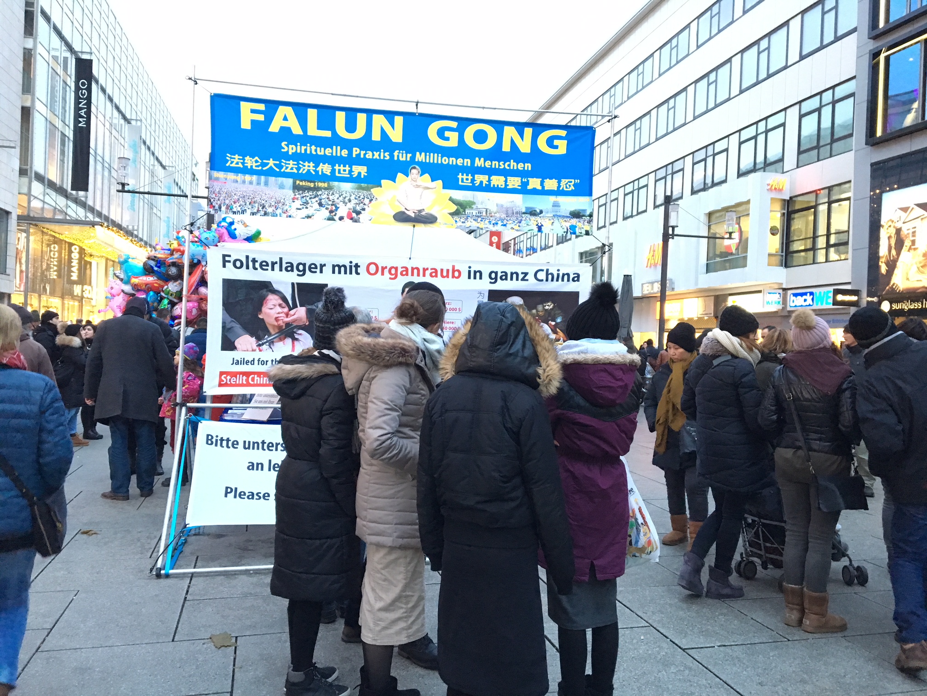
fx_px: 777
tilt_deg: +2.0
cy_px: 348
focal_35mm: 29
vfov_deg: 48.2
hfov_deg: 61.7
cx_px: 464
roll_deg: -1.9
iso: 250
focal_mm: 4.15
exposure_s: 1/25
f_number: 2.2
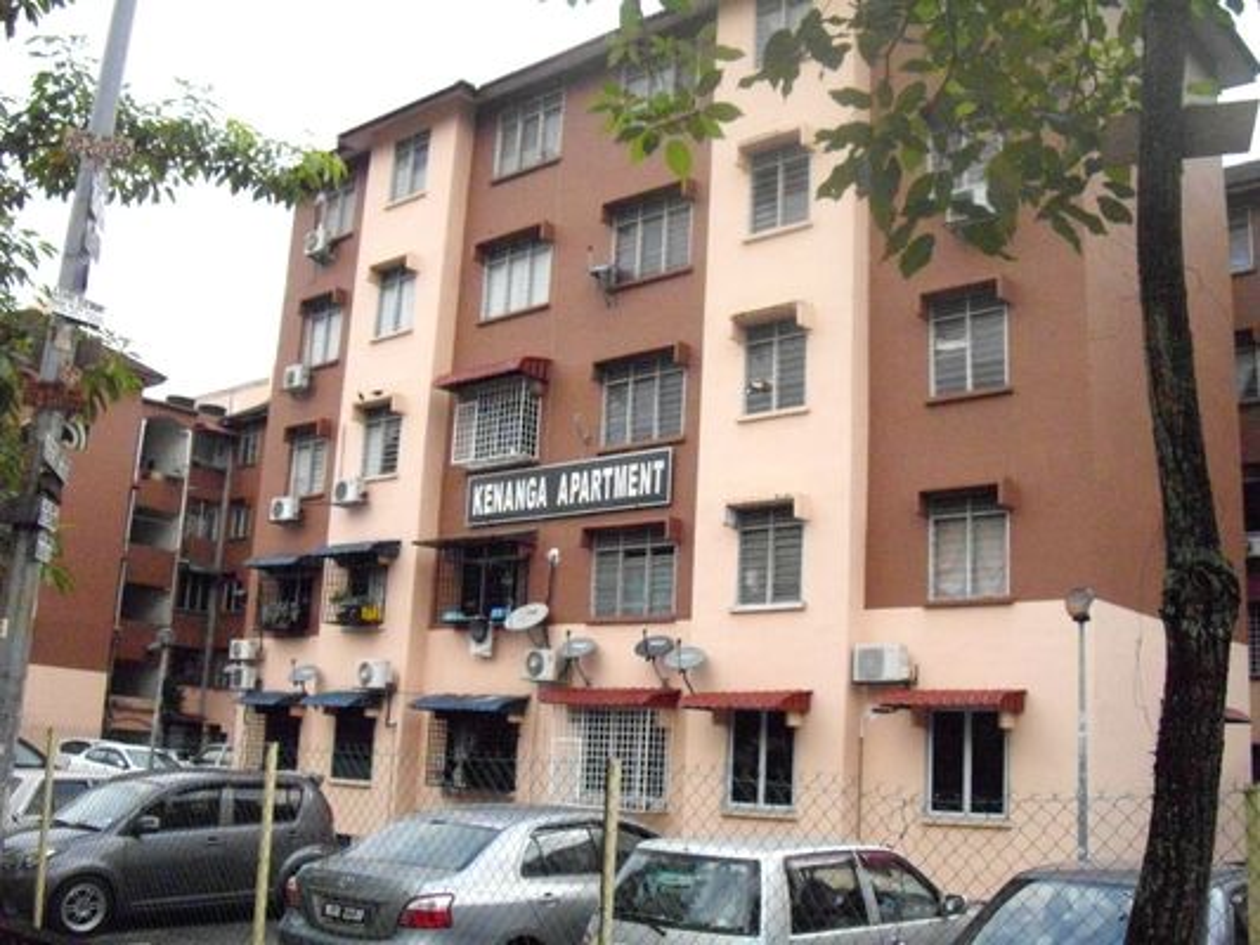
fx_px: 1383
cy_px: 472
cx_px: 630
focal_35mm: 38
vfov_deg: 37.7
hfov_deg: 49.0
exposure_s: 1/500
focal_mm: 7.9
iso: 1600
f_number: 8
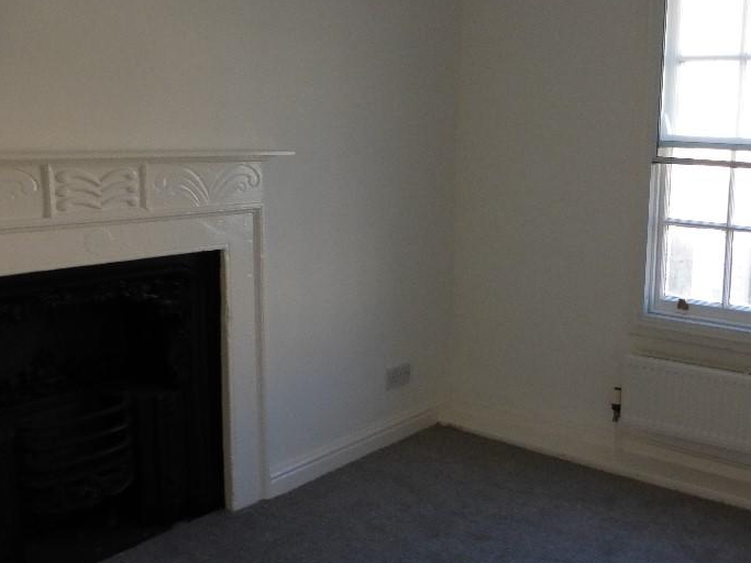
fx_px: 781
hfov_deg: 49.7
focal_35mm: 36
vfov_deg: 39.6
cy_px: 252
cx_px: 542
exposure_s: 1/60
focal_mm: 4.3
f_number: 3.3
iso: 125
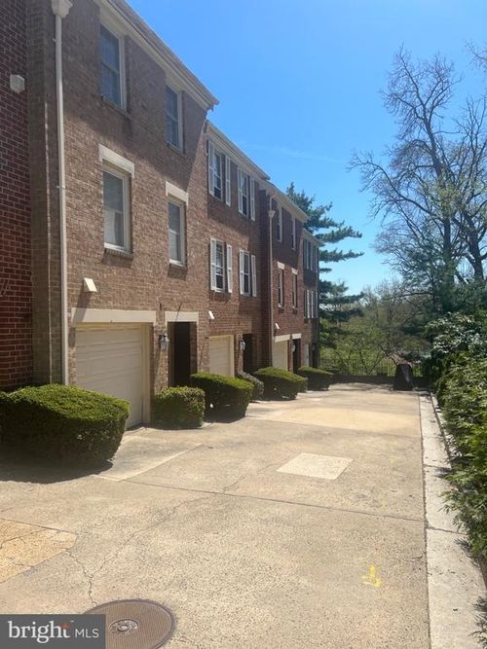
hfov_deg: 53.0
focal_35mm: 26
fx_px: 488
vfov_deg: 67.3
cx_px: 244
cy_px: 324
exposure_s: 1/4274
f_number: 1.5
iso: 50
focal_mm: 5.7
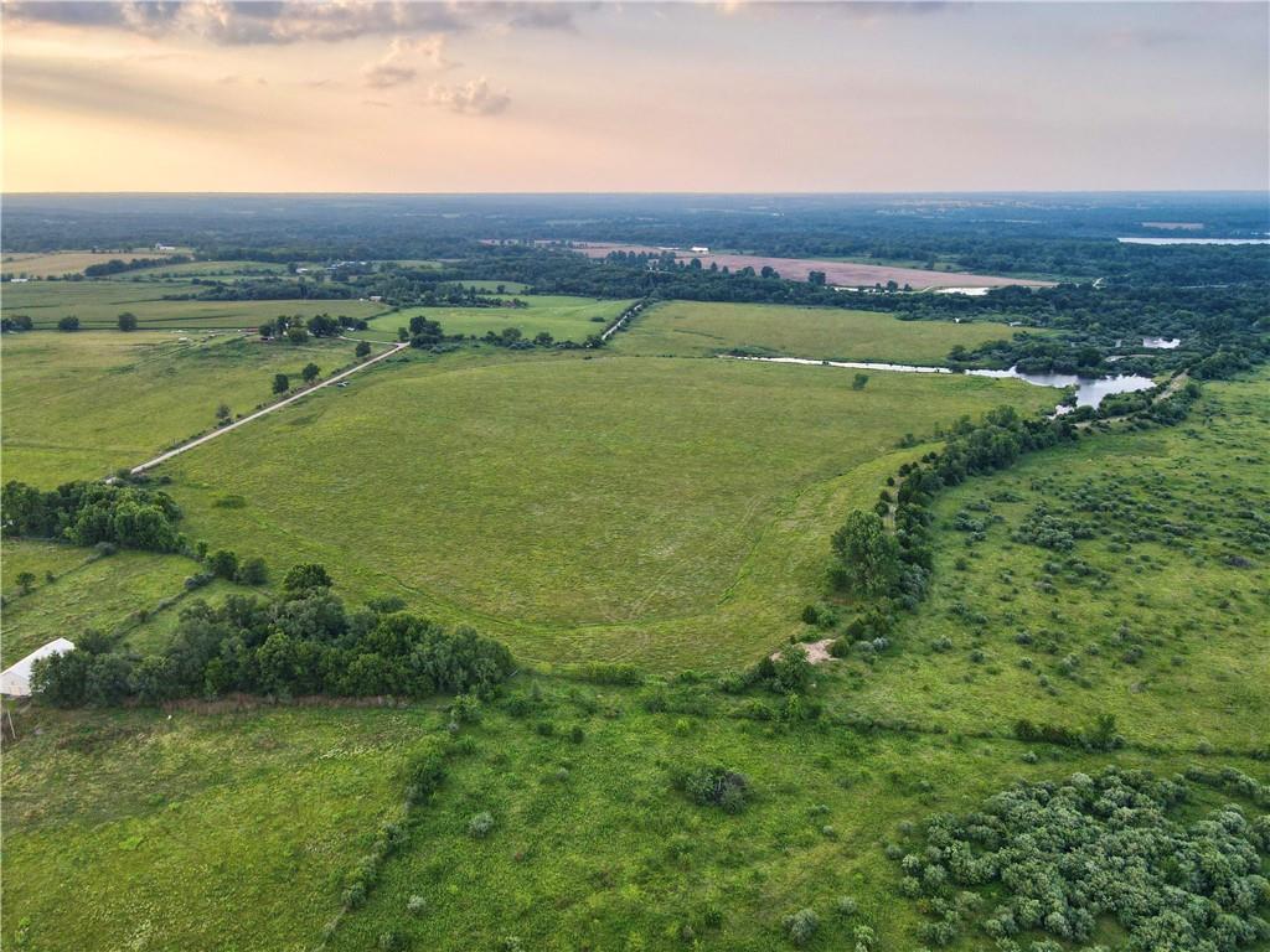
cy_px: 476
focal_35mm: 24
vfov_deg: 56.8
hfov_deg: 71.6
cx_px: 635
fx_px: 881
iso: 100
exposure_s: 1/160
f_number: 2.8
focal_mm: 4.5
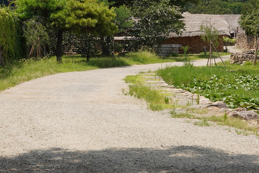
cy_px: 3
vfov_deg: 13.3
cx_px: 128
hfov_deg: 20.0
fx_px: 734
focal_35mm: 102
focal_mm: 35
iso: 100
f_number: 14
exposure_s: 1/100
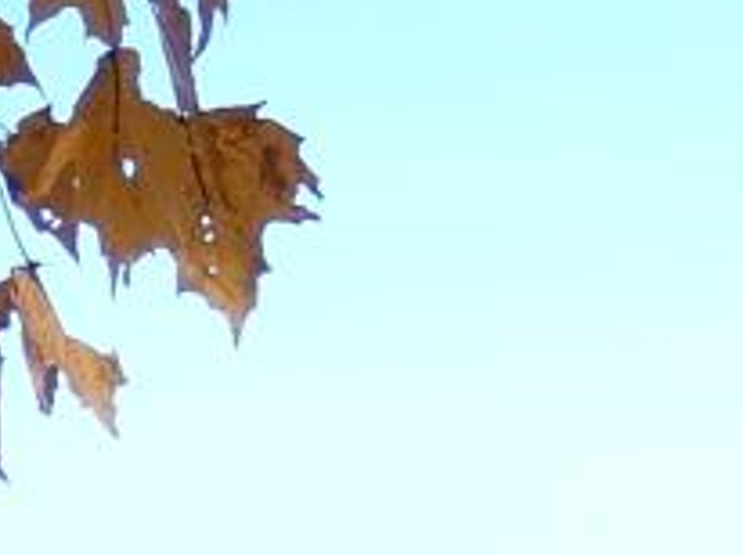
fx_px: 4802
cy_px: 1258
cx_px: -426
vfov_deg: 6.4
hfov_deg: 8.6
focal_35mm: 224
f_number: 4.3
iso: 125
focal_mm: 8.1
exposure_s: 1/200
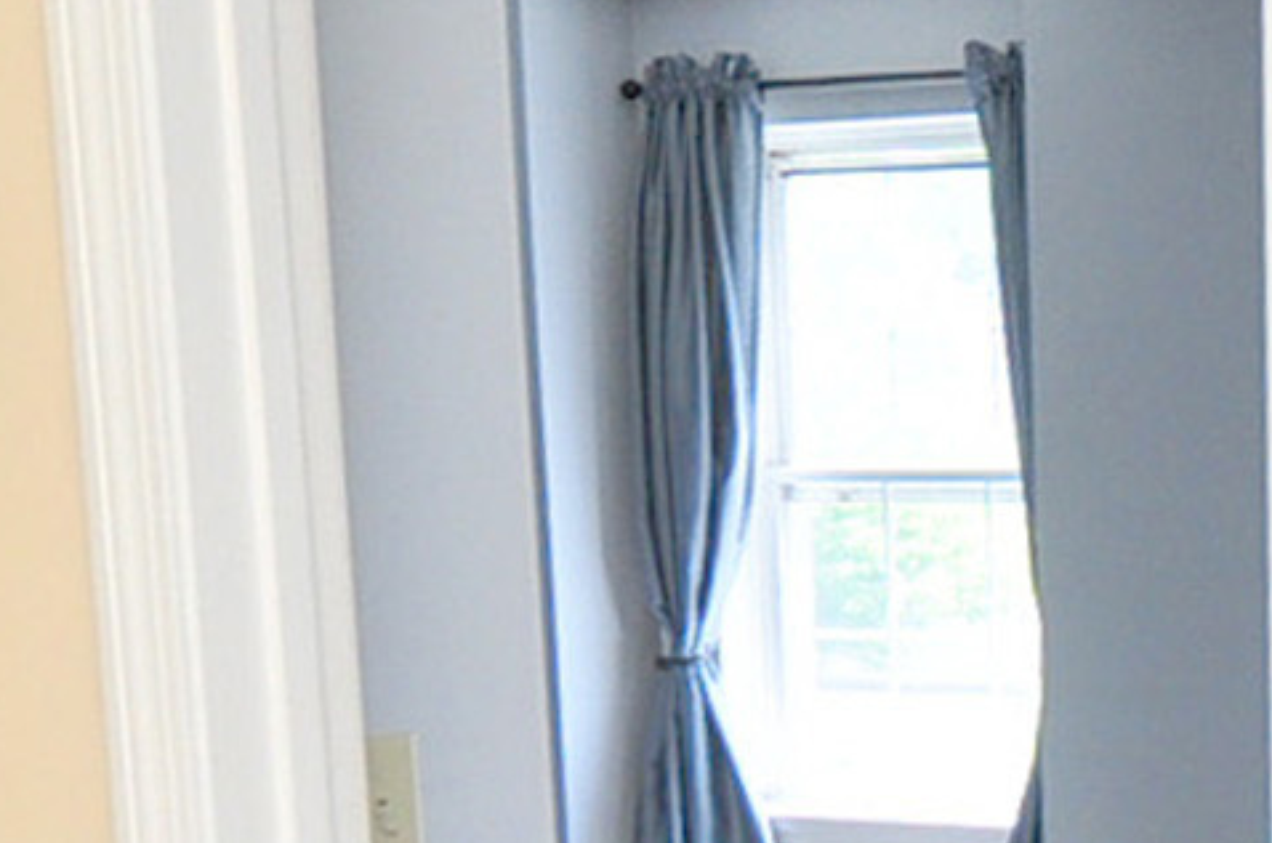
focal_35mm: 91
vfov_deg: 12.9
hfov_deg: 19.9
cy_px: 1718
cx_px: 1820
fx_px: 3210
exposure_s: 1/125
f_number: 4.5
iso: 400
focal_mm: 10
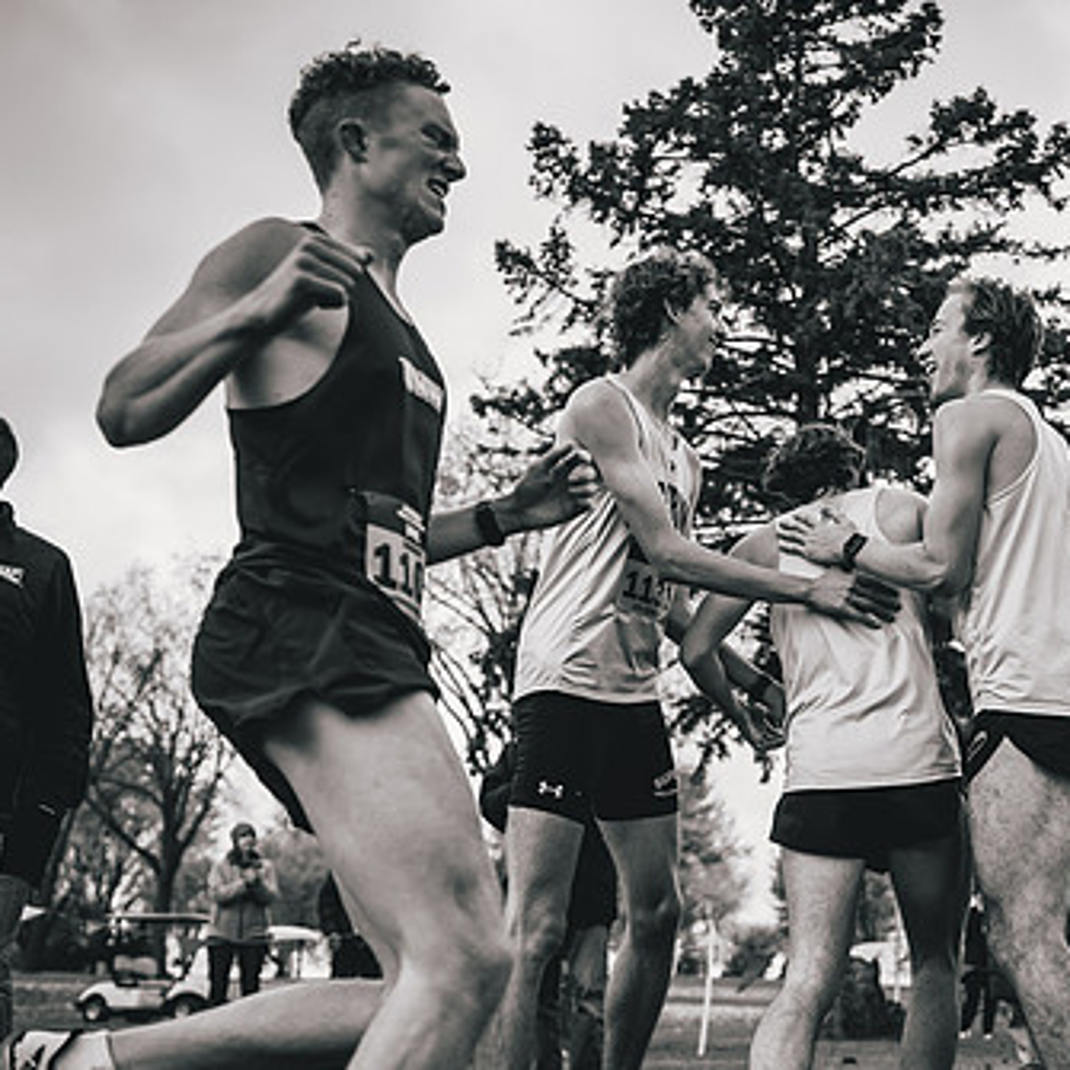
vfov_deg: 40.0
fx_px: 1469
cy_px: 592
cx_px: 837
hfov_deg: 38.7
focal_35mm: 42
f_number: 2
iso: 200
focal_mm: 28
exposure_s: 1/3200
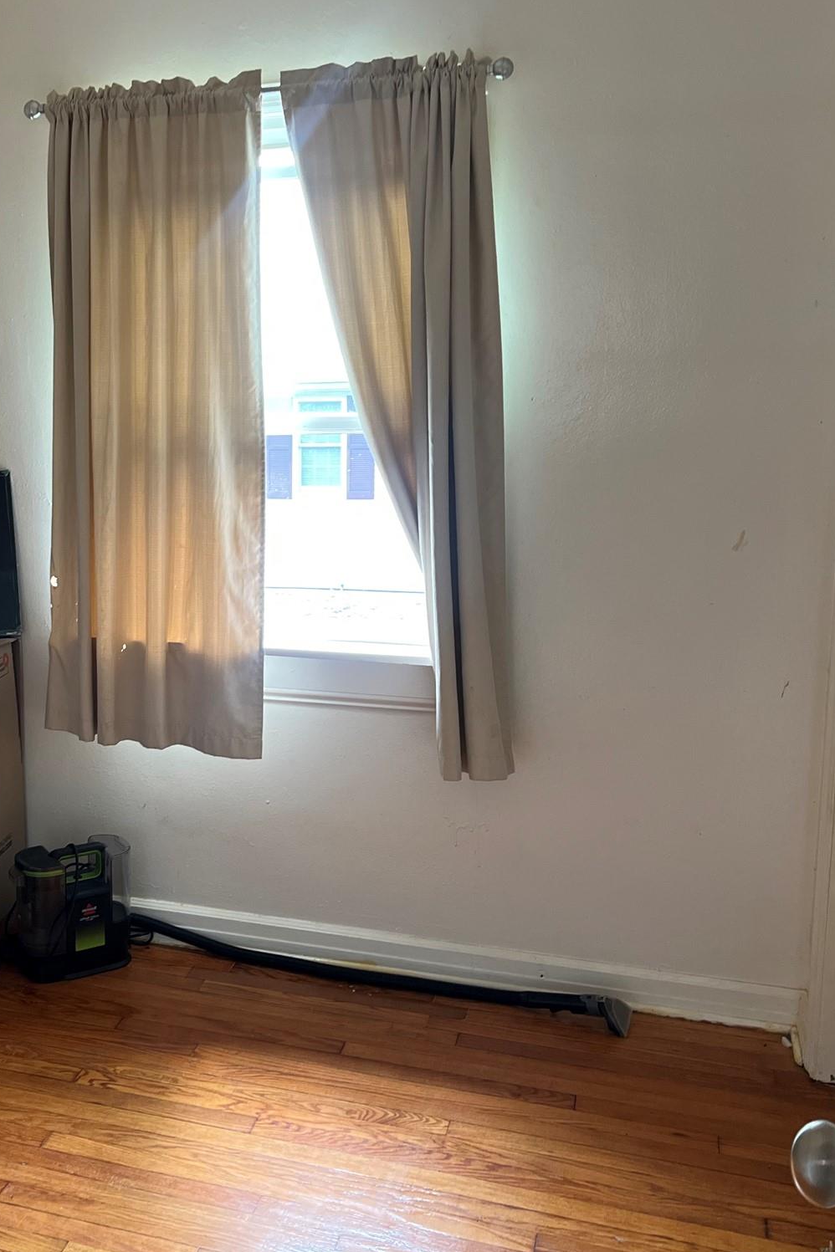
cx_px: 161
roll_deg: +1.2
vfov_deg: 51.9
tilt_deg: -10.8
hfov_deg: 34.8
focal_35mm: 37
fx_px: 1287
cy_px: 613
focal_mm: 5.7
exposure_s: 1/60
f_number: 1.5
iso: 160
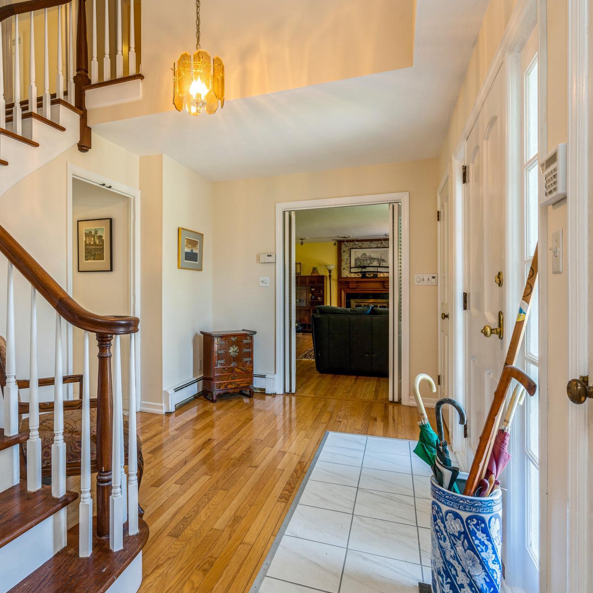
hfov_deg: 71.4
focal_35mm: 21
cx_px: 236
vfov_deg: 72.1
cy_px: 295
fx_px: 407
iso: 200
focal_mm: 16
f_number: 9
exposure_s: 1/3
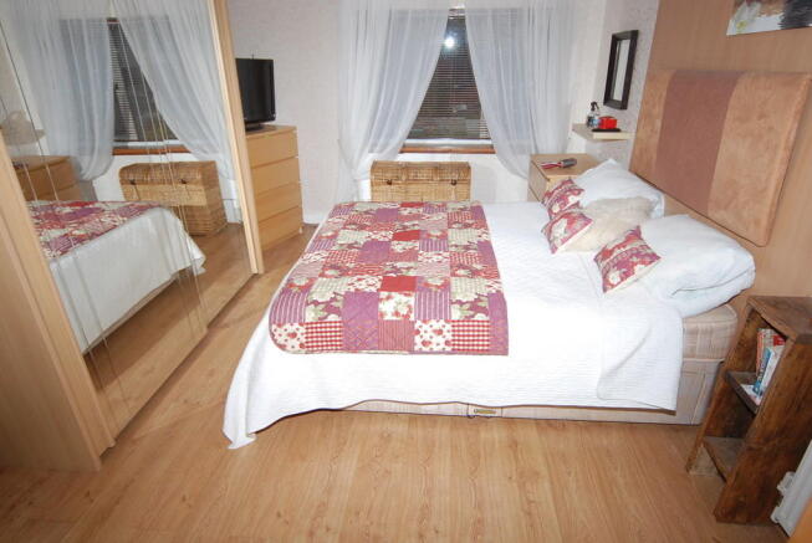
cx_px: 406
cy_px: 272
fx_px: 474
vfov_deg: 59.6
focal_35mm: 21
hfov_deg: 81.1
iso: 200
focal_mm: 14
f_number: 4.8
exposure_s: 1/60
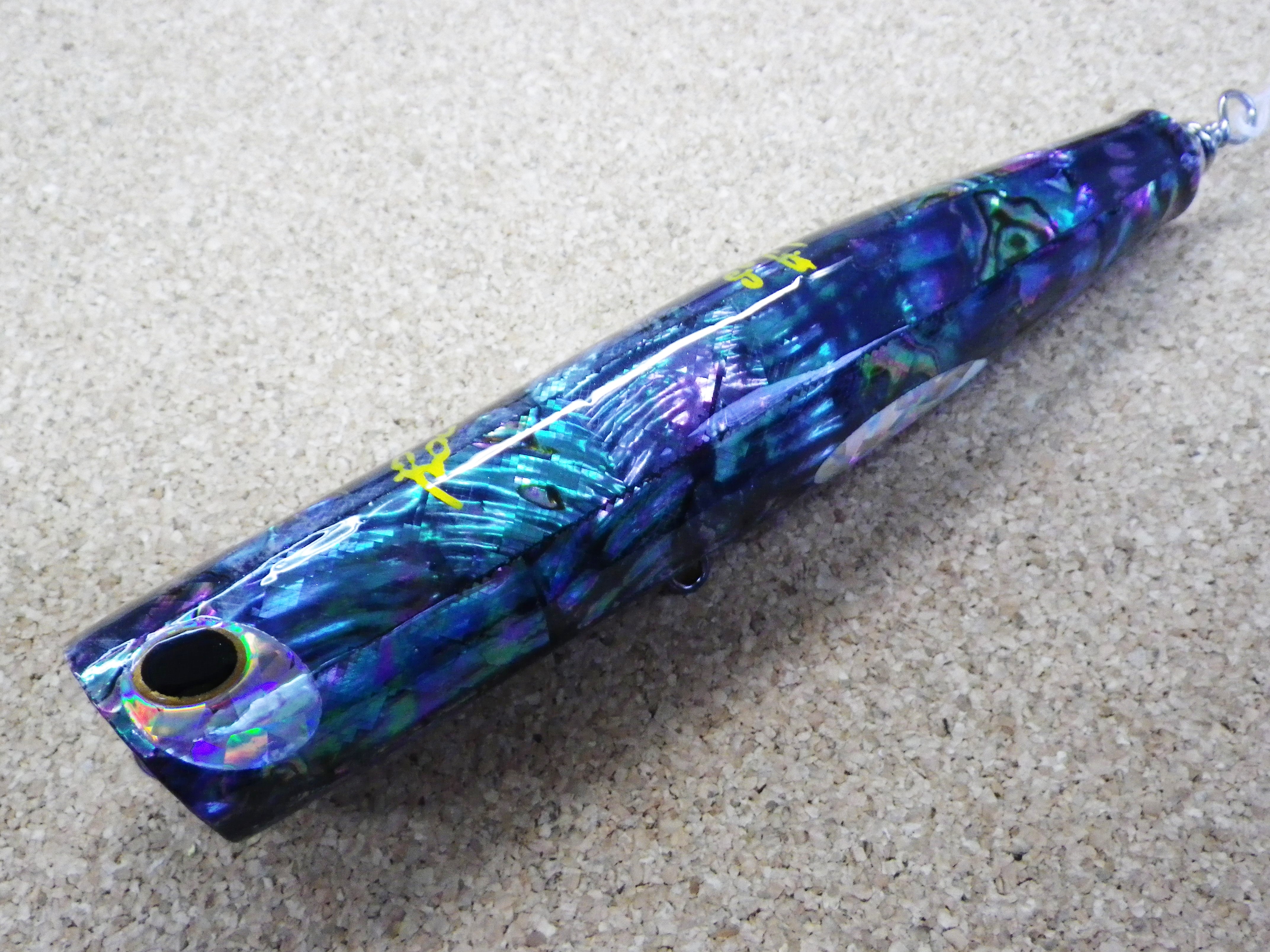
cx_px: 635
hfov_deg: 54.0
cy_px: 476
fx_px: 1247
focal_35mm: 34
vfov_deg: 41.8
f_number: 3.8
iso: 400
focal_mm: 6.1
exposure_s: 1/50
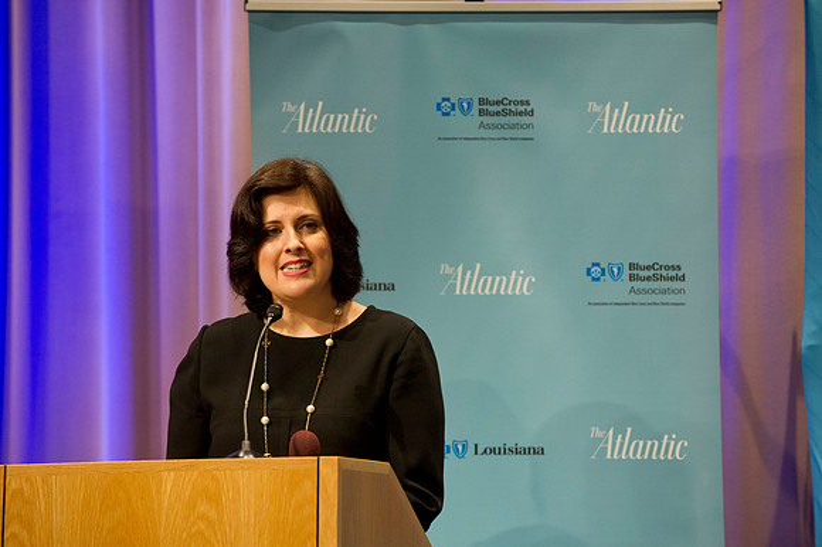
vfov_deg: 6.9
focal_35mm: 200
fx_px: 4564
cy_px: 274
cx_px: 411
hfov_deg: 10.3
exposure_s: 1/125
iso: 2500
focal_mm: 200
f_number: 4
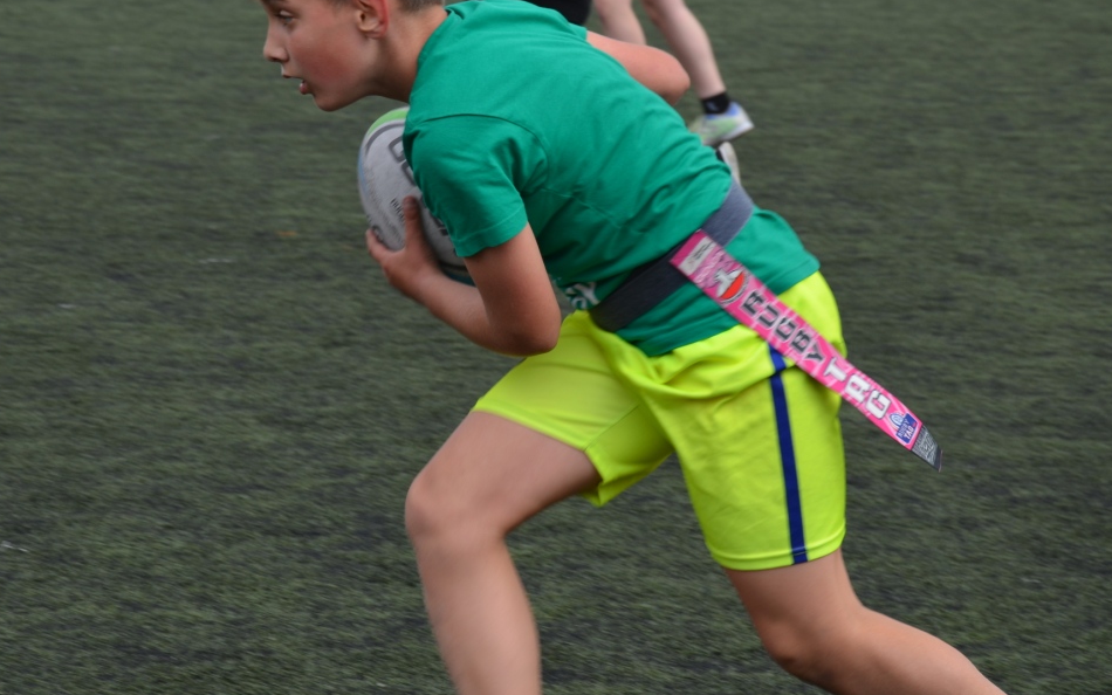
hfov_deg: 14.1
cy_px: 318
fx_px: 4486
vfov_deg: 8.9
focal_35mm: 148
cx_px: 544
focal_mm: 90
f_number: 8
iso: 180
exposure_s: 1/250
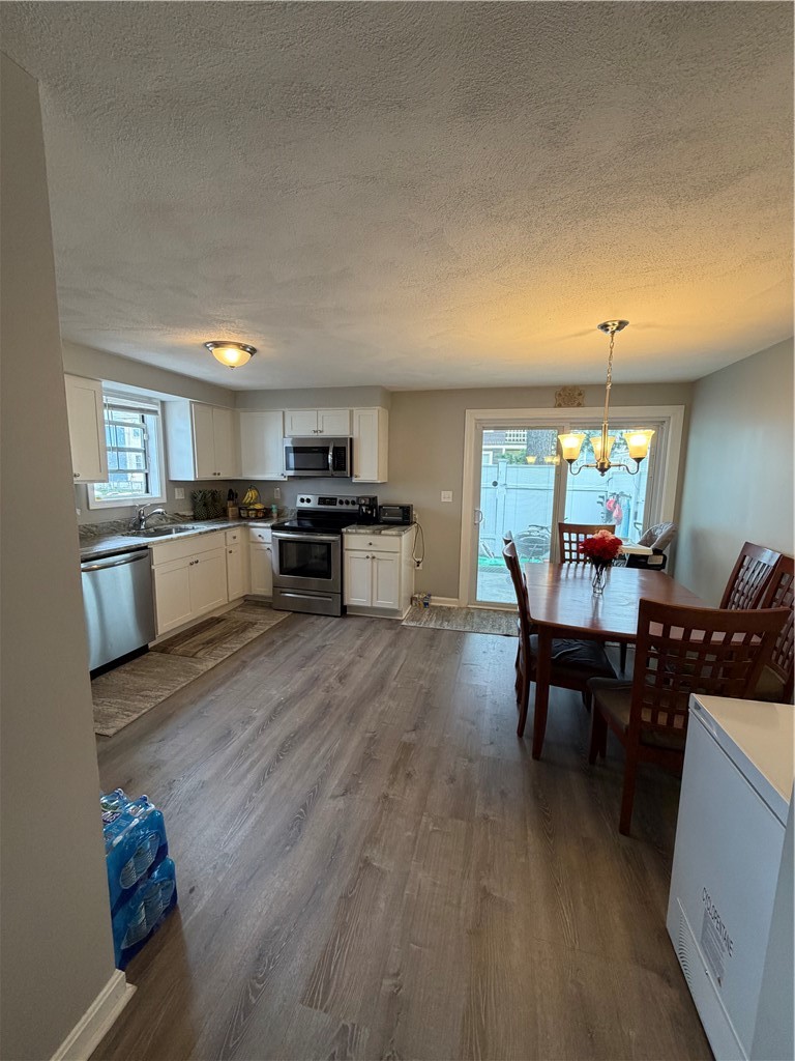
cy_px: 530
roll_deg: -1.1
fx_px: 429
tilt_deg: -8.6
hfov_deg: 85.7
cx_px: 398
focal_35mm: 14
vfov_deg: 102.1
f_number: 2.2
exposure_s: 1/60
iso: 200
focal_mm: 2.22
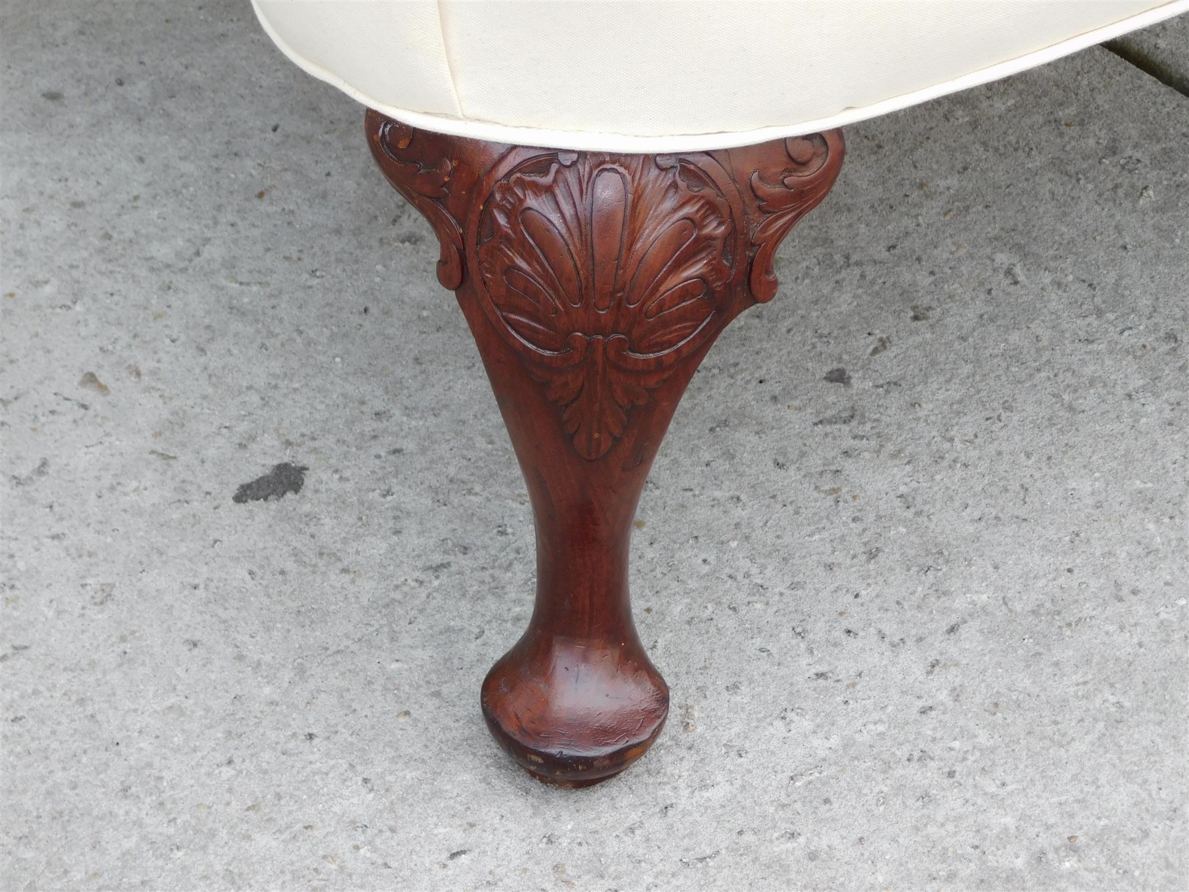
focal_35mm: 115
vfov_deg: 12.9
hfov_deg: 17.1
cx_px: 594
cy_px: 446
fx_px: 3950
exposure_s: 1/125
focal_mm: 20.3
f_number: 4.8
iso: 125
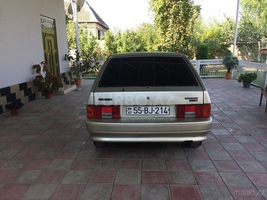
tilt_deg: -14.7
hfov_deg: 61.7
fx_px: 224
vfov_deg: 48.2
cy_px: 100
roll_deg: +0.6
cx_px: 134
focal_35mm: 29
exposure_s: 1/391
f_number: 2.2
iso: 32
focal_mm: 4.15
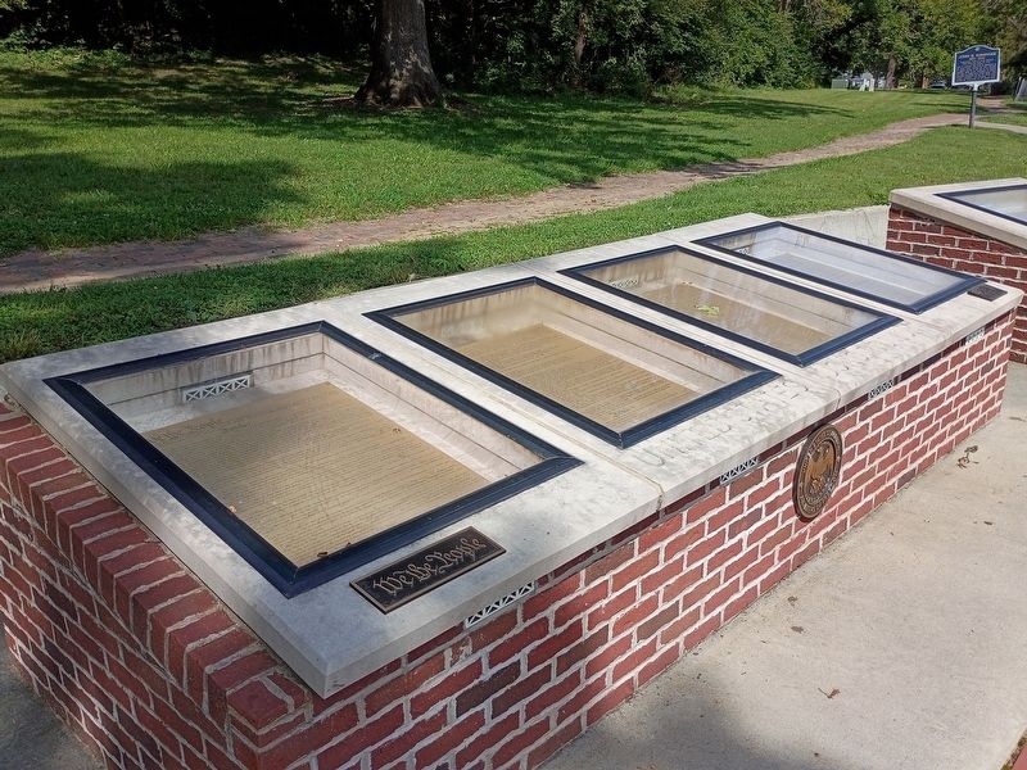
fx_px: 860
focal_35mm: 29
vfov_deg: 48.2
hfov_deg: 61.7
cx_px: 514
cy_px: 385
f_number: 1.8
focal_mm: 4.27
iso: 102
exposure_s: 1/1070
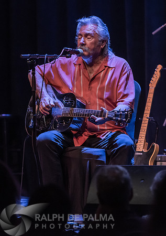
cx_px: 105
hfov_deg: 5.3
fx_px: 1786
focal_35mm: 268
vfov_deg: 7.5
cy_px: 88
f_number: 3.2
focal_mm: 145
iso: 1600
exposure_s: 1/160
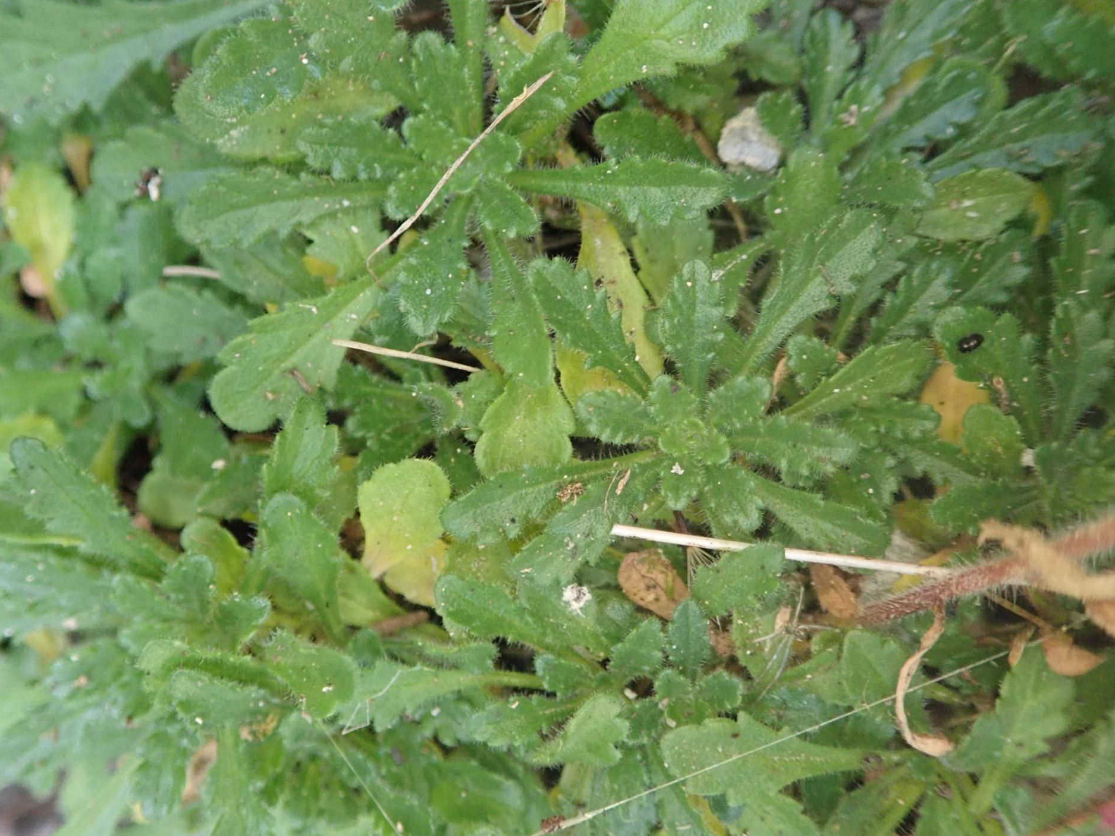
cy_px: 406
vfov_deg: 44.2
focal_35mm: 32
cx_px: 531
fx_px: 1031
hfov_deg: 56.8
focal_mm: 5.5
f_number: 2.3
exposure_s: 1/40
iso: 800
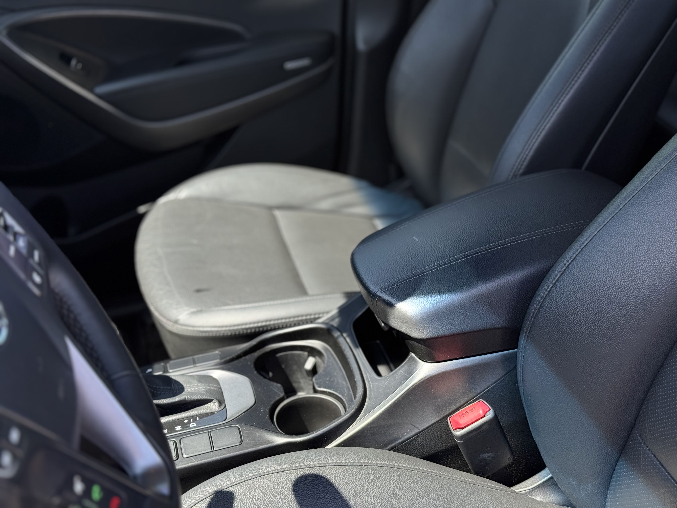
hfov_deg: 39.7
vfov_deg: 30.3
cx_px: 338
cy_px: 254
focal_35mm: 48
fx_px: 939
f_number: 1.78
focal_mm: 6.76
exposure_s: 1/336
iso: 64
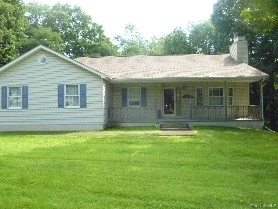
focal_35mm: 32
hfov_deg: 56.8
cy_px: 104
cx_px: 139
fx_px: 257
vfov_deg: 44.2
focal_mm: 5.7
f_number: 10
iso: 1600
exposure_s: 1/200
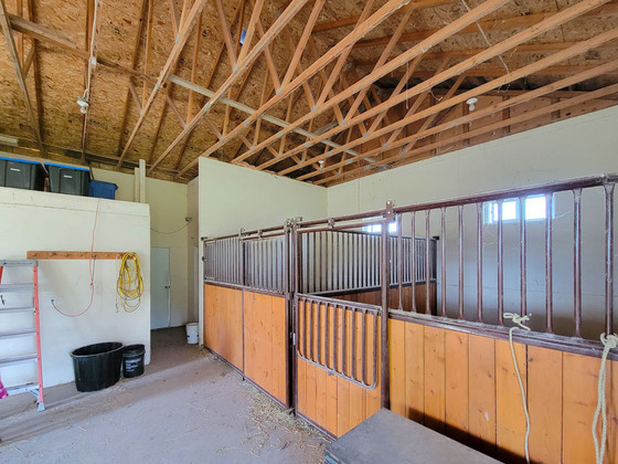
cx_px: 309
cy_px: 232
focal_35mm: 13
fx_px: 232
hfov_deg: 106.2
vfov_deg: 89.9
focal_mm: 2.2
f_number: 2.2
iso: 400
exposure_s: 1/60
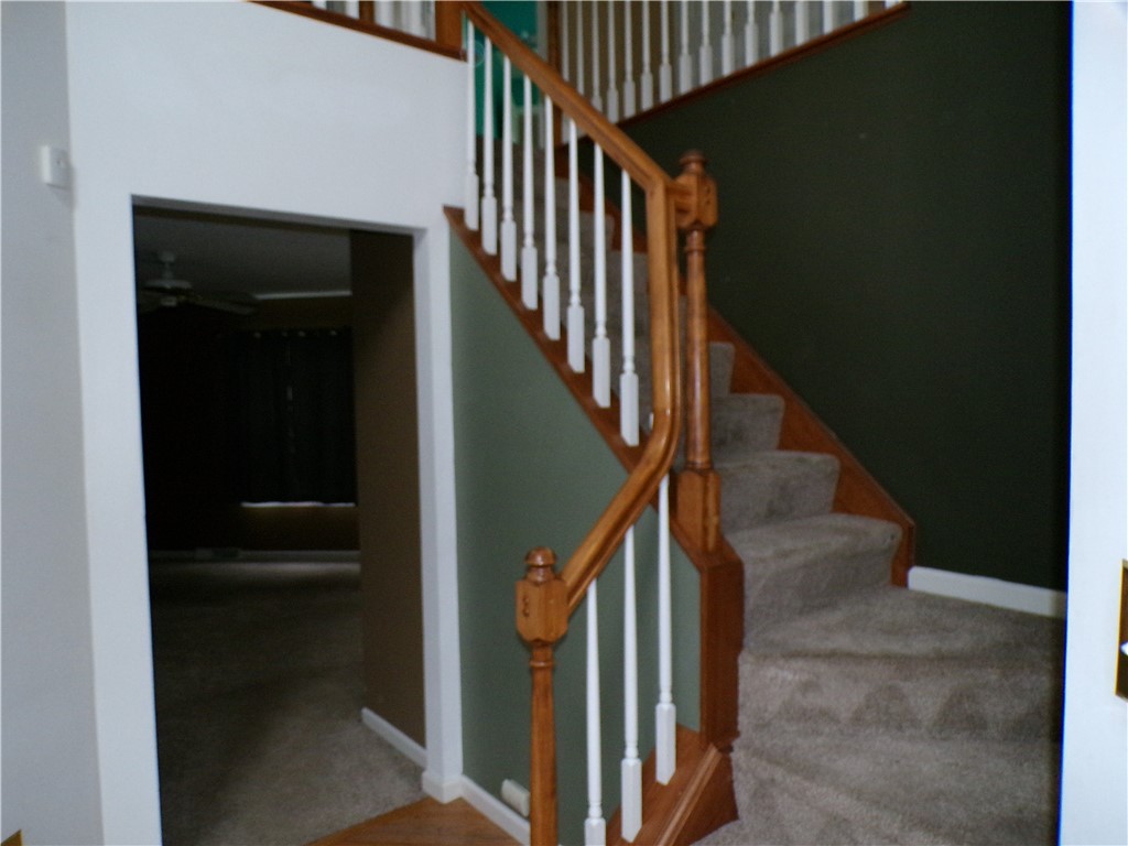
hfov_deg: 71.6
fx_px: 782
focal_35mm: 24
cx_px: 564
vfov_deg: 56.8
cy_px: 423
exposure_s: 1/34
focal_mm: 4.3
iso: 640
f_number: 3
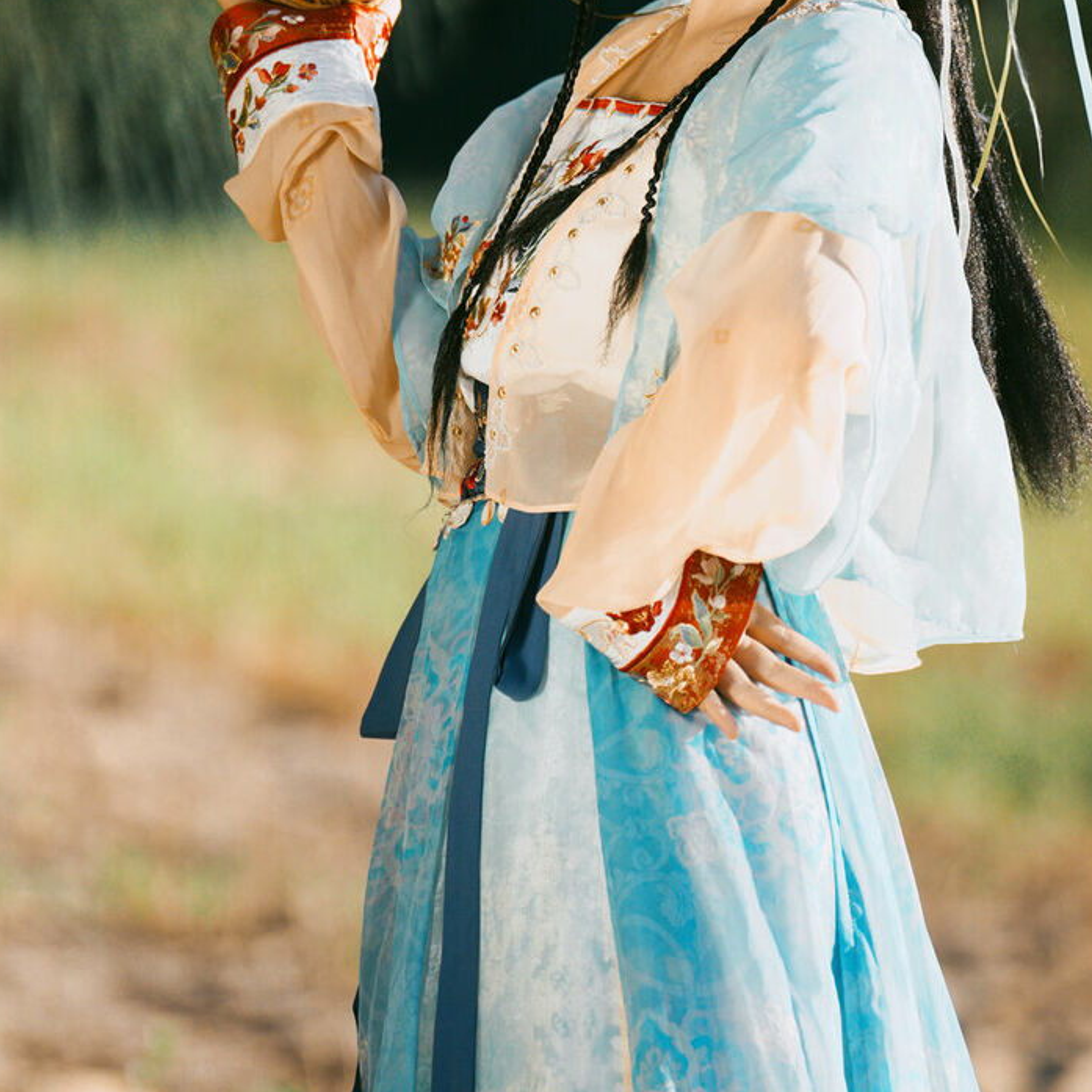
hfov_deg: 5.2
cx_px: 739
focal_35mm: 336
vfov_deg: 5.2
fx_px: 11992
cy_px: 474
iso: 400
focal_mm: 175
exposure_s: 1/3200
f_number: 2.8
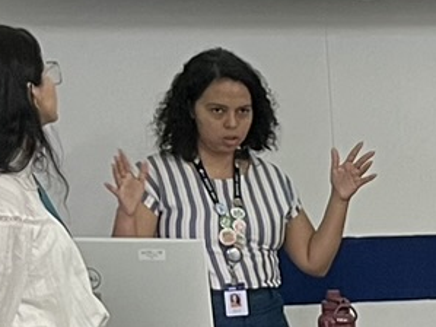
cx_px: 935
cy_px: 543
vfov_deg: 8.1
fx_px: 2241
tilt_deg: -14.0
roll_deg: -0.6
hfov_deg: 10.1
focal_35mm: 178
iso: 100
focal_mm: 5.1
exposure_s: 1/60
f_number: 1.6
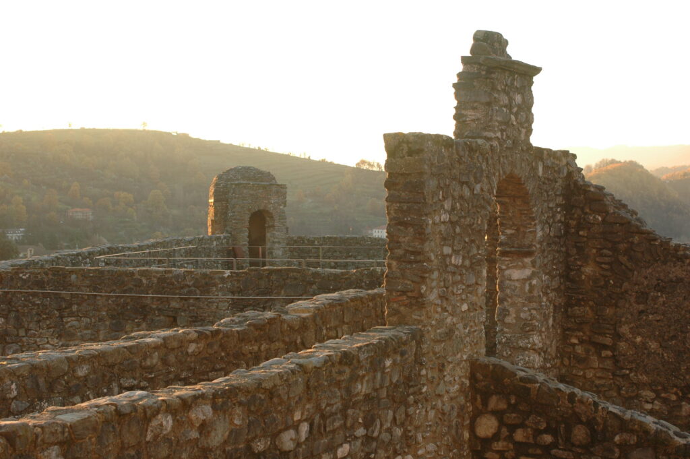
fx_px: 1379
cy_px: 230
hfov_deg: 28.1
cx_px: 345
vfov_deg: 18.9
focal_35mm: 72
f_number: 6.3
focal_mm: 48
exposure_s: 1/125
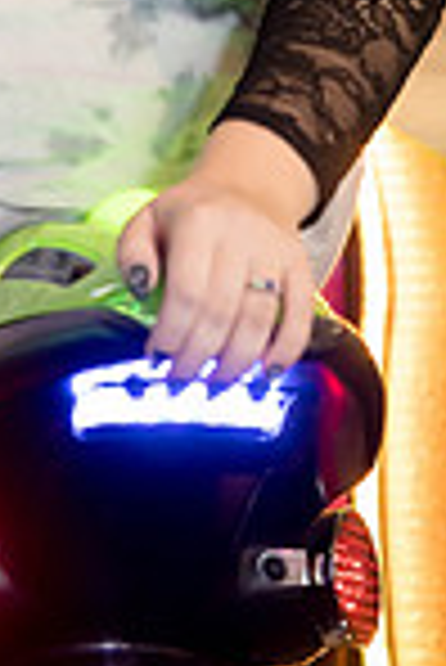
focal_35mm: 176
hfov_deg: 7.7
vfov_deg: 11.2
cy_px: -320
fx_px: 3263
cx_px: -212
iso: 2500
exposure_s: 1/160
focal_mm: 58
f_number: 2.8
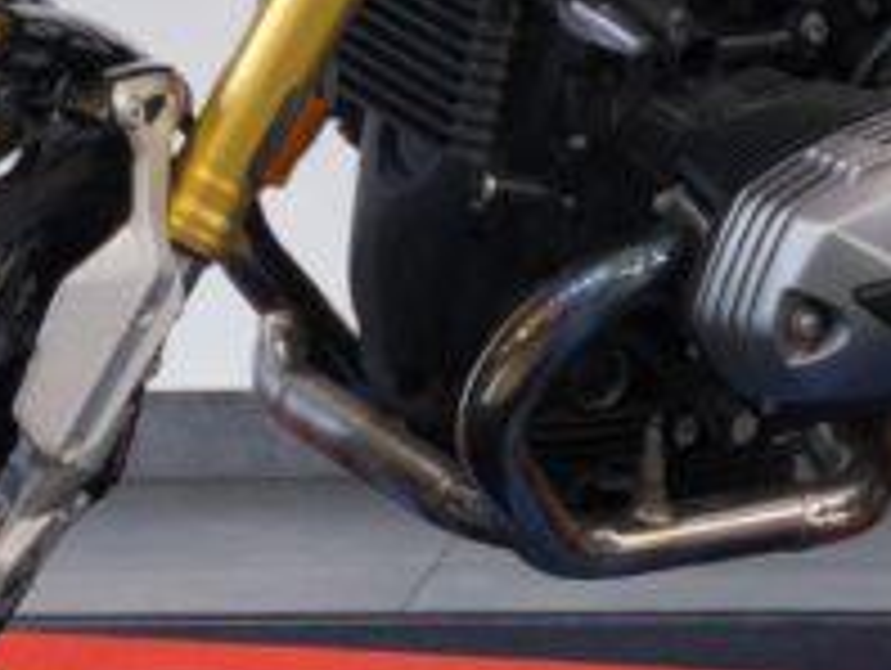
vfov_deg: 8.3
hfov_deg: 11.1
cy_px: -117
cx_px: 729
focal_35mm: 178
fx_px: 4587
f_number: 1.6
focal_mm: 6.57
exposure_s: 1/100
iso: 64
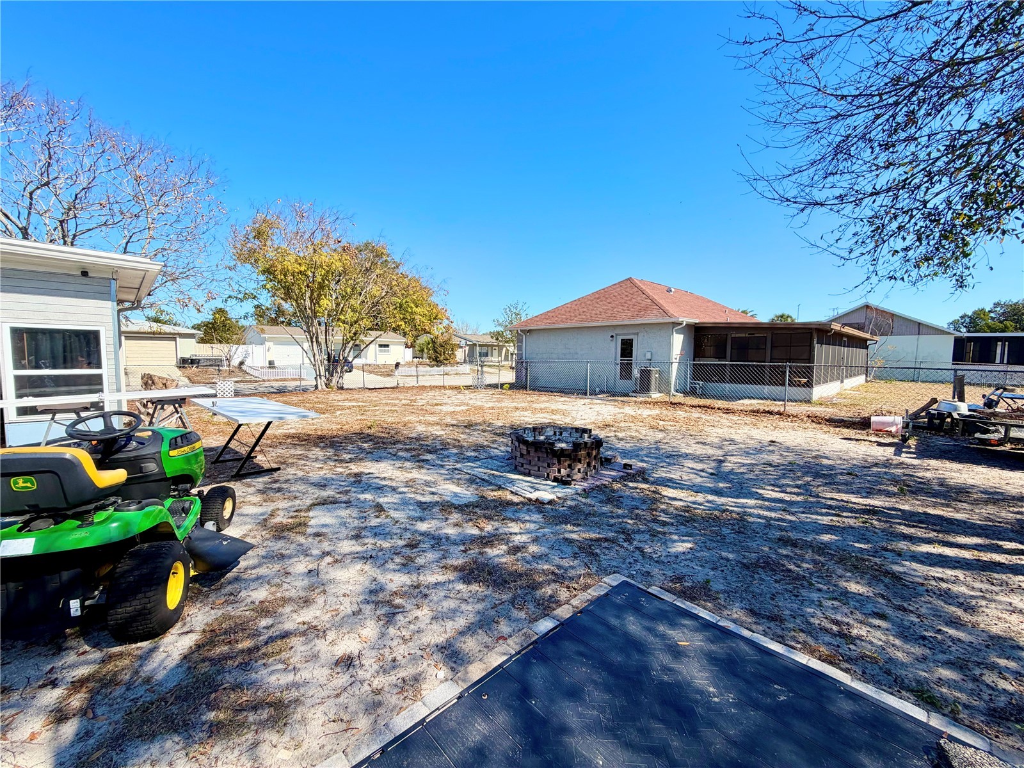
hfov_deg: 102.1
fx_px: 414
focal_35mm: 14
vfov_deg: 85.7
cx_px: 512
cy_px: 384
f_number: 2.2
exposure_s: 1/770
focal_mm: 2.22
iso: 25
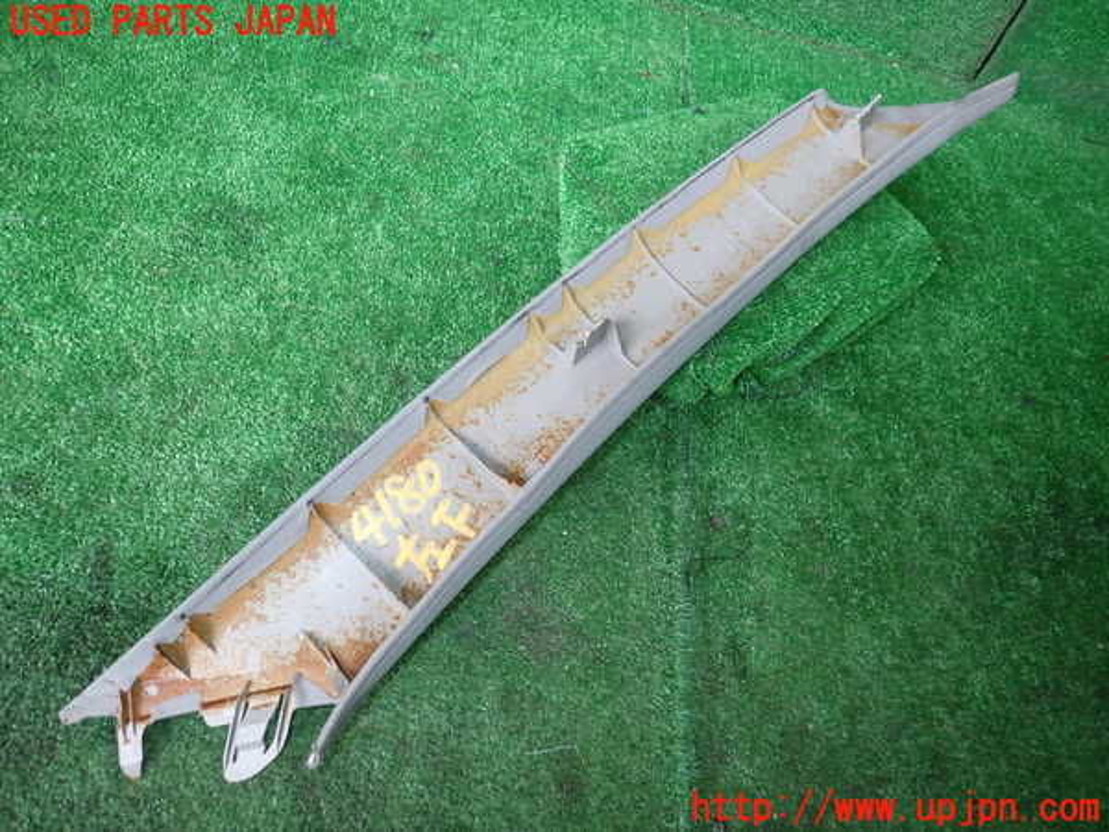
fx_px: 801
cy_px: 416
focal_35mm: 25
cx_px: 554
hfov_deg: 69.4
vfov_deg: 54.9
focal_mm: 4.5
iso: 200
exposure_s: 1/30
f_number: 2
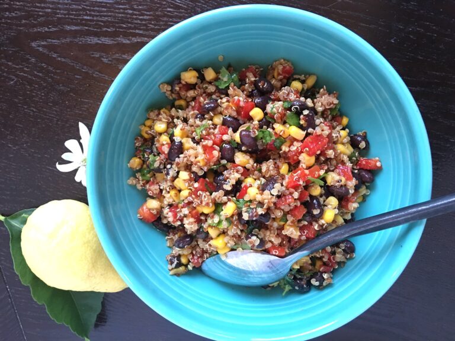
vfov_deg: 48.2
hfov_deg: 61.7
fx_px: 381
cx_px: 228
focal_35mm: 29
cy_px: 170
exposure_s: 1/15
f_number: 2.2
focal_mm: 4.15
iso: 80
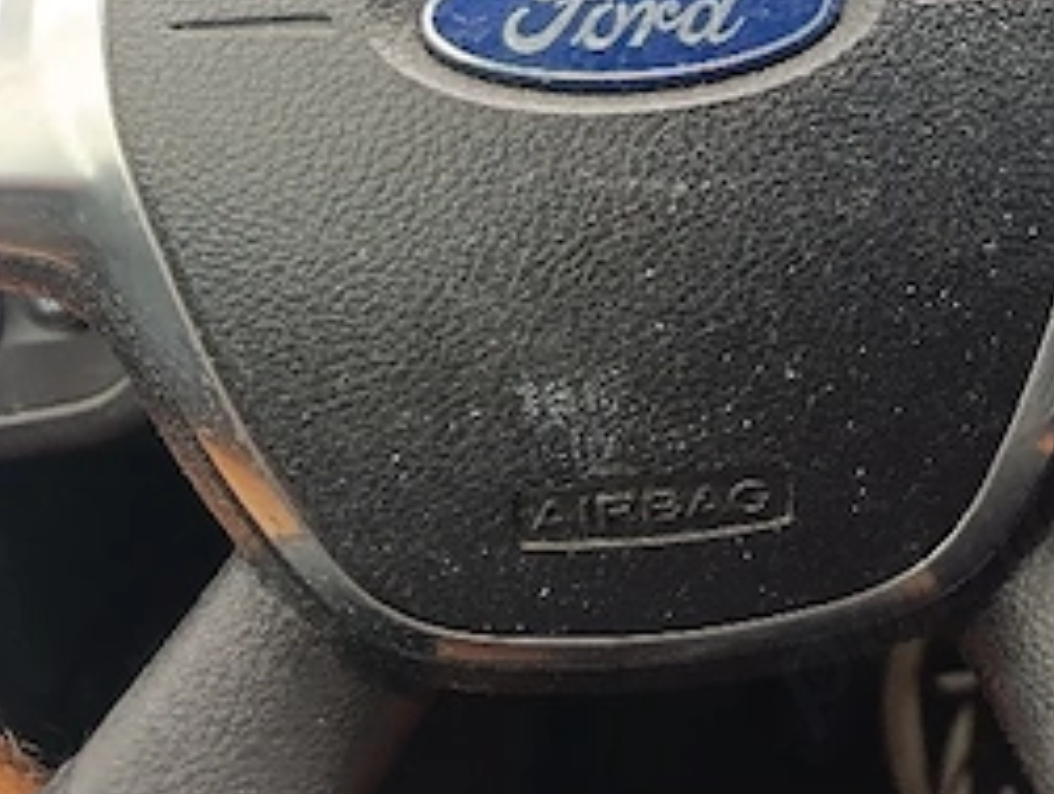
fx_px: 1677
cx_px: 1209
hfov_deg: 30.5
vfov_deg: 24.5
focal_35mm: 55
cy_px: -122
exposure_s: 1/101
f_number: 1.6
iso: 320
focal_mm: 6.14
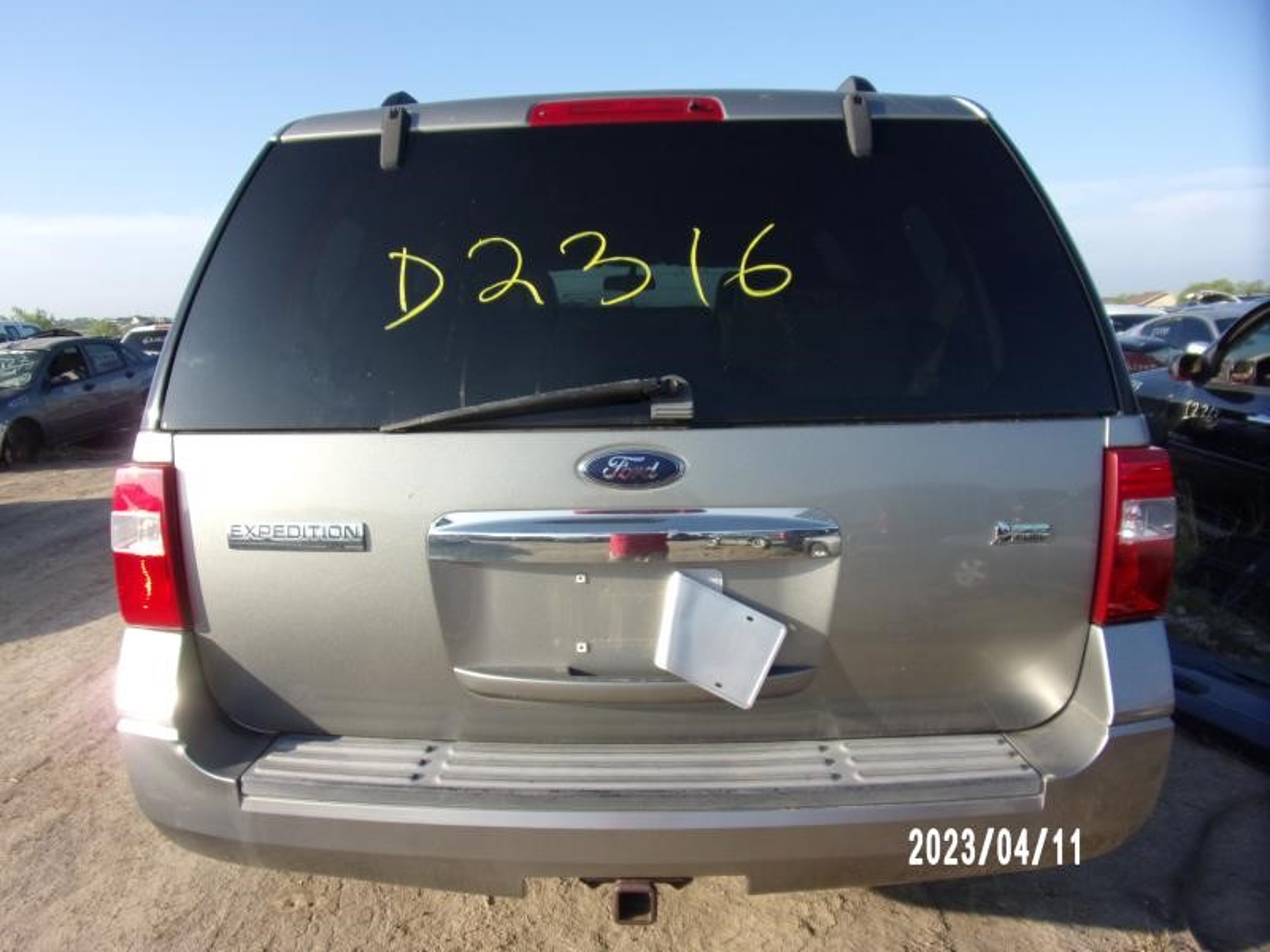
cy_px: 476
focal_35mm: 24
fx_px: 881
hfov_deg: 71.6
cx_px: 635
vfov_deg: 56.8
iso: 80
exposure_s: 1/550
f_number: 3.3
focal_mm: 4.3
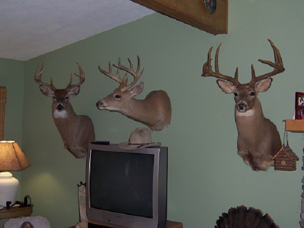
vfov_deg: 29.7
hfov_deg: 38.9
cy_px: 114
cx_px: 152
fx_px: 430
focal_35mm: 49
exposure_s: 1/60
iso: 80
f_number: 3.4
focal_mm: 8.2
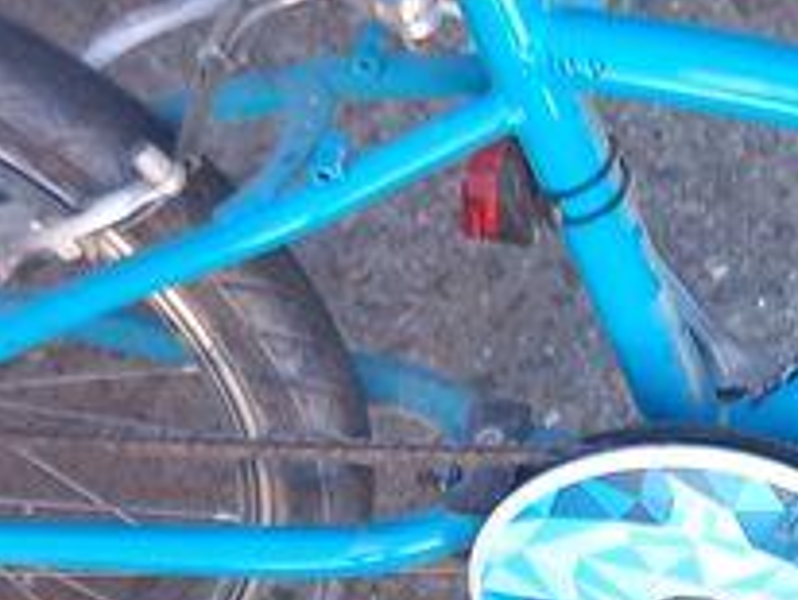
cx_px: 1003
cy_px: 85
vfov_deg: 11.3
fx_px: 3023
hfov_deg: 14.5
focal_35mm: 131
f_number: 1.8
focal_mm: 4
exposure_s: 1/50
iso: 32
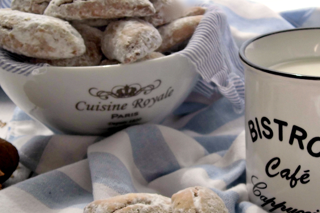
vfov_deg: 15.9
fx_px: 764
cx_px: 202
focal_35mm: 86
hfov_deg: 23.6
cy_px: 143
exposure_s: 1/500
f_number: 3.4
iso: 100
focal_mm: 8.3
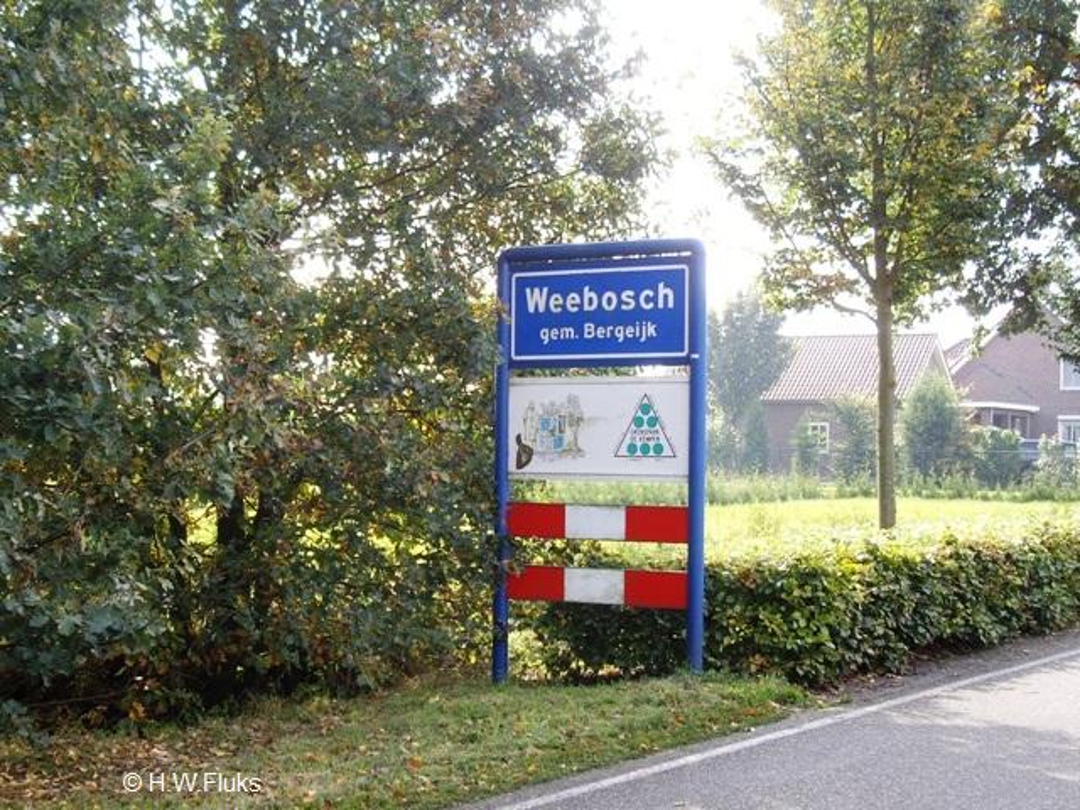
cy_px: 405
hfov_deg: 49.0
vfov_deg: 37.7
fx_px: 1186
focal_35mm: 38
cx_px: 540
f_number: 2.8
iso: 64
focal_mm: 7.9
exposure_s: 1/160
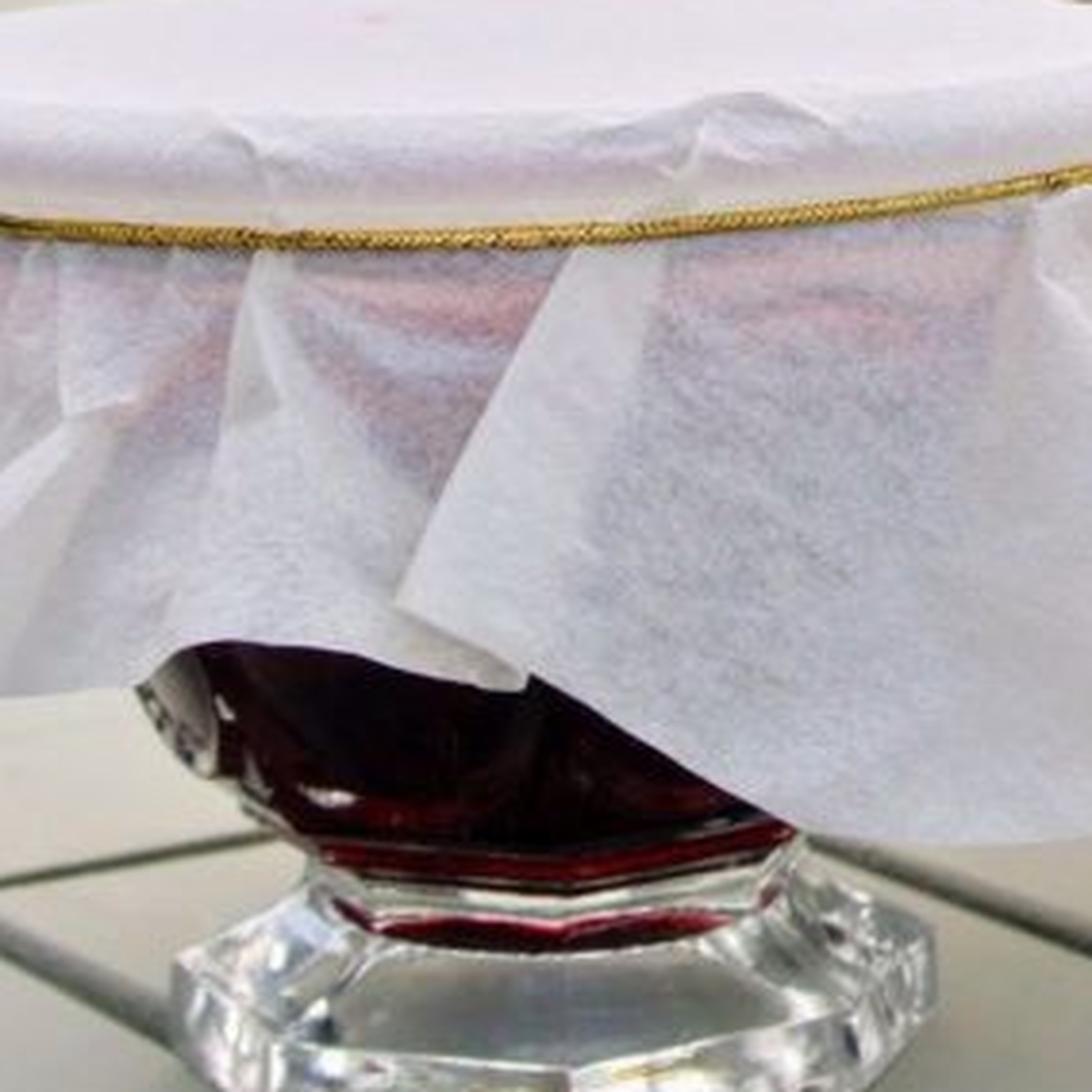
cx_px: 1473
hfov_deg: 13.0
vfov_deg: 13.5
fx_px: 4604
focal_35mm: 129
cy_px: 223
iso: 100
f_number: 5
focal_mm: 15.7
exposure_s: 1/400
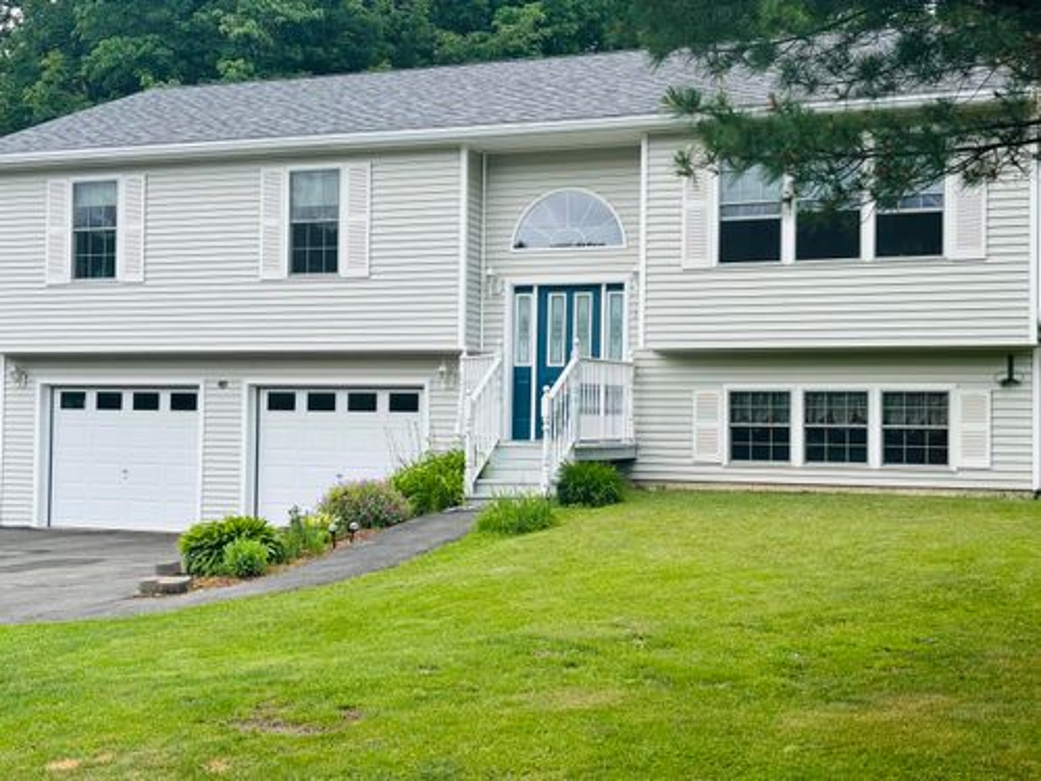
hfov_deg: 36.8
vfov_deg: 28.0
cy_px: 390
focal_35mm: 52
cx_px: 520
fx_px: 1564
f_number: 1.6
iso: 32
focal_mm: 5.96
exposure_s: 1/1047
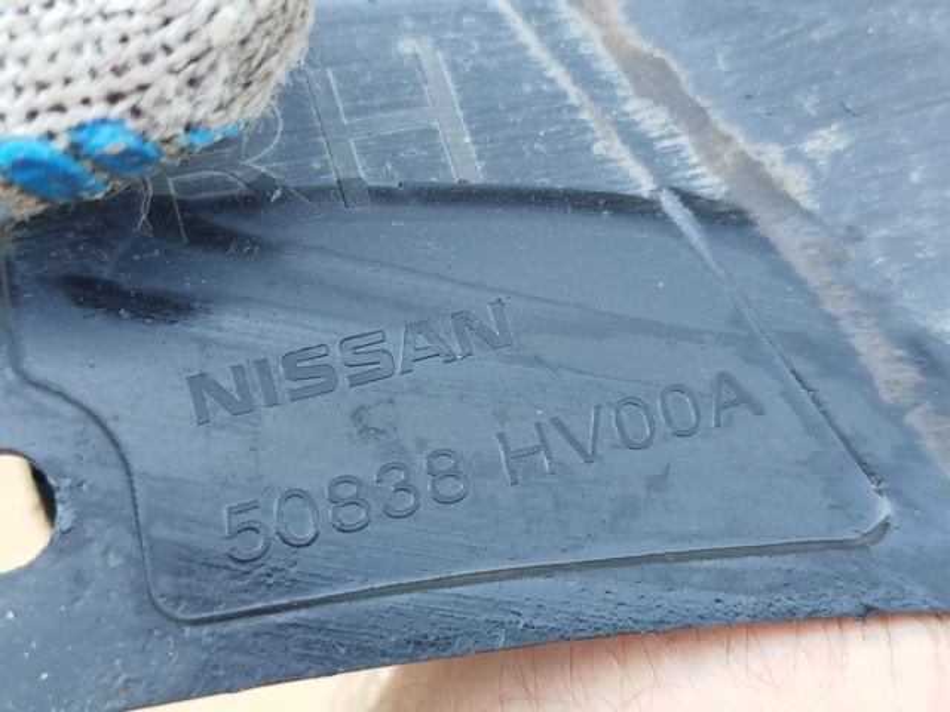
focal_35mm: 48
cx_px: 475
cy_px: 356
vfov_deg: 30.3
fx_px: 1317
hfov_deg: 39.7
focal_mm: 5.31
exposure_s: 1/50
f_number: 1.7
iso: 125
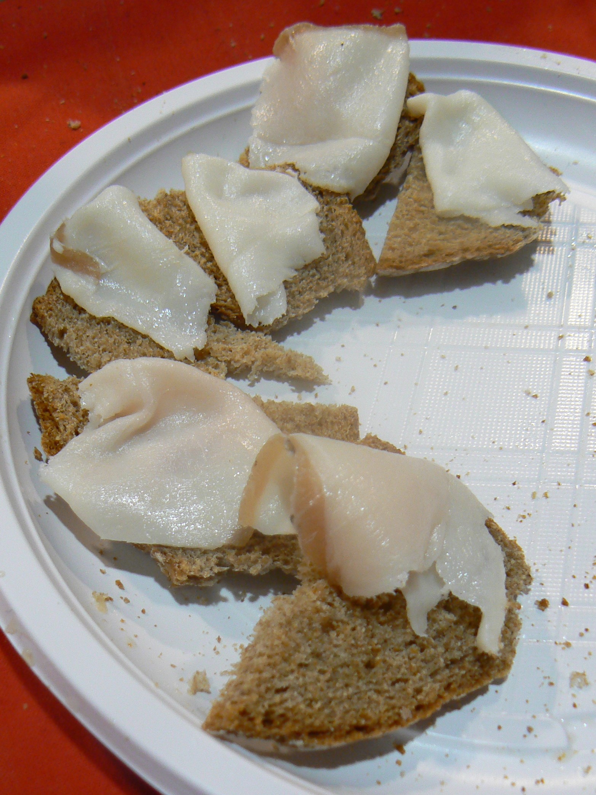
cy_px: 398
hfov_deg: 39.7
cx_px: 298
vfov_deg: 51.4
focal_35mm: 36
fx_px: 827
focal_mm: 6
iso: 125
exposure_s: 1/30
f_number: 2.8
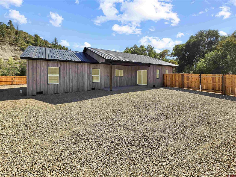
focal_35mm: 13
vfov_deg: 89.9
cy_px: 88
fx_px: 89
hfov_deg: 106.2
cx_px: 118
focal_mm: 2.2
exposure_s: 1/2797
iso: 100
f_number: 2.2
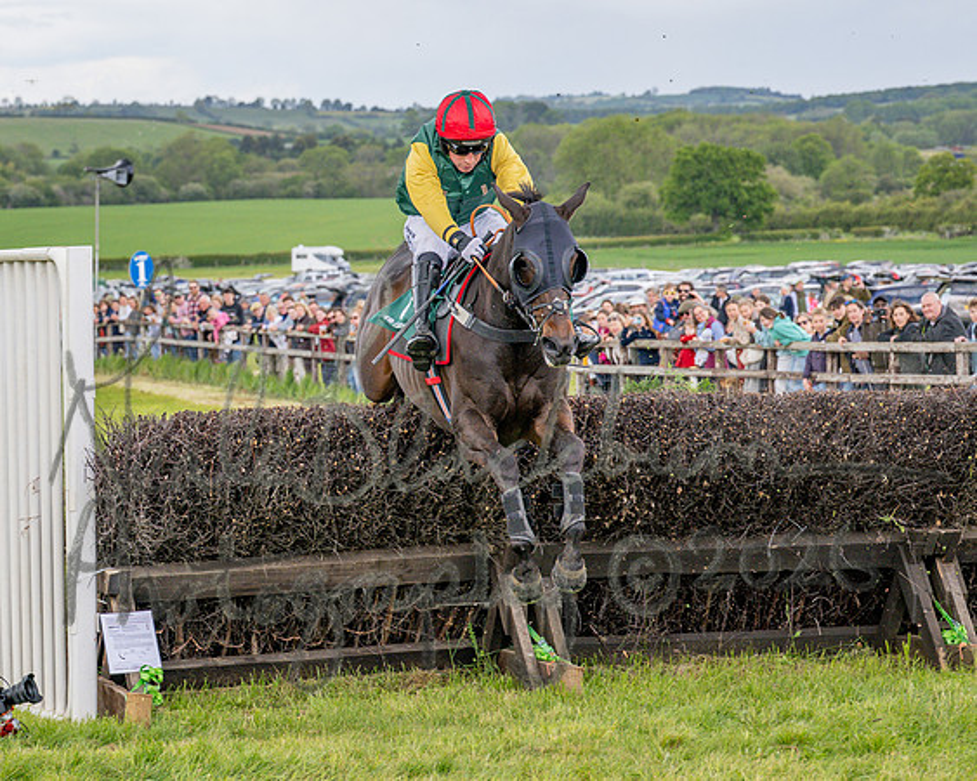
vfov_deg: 11.1
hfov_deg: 13.8
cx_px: 299
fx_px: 4027
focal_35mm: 139
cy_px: 484
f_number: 4
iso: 400
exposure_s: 1/1600
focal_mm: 70
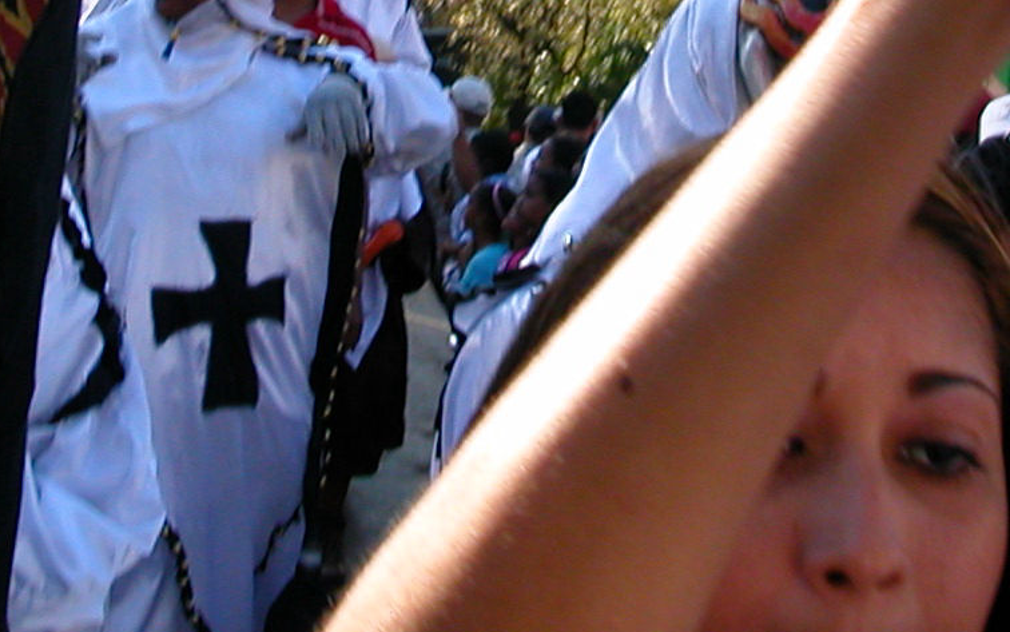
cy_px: -96
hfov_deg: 24.9
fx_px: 2285
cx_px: 550
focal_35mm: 83
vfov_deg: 15.3
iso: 100
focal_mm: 5.6
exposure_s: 1/209
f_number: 4.5
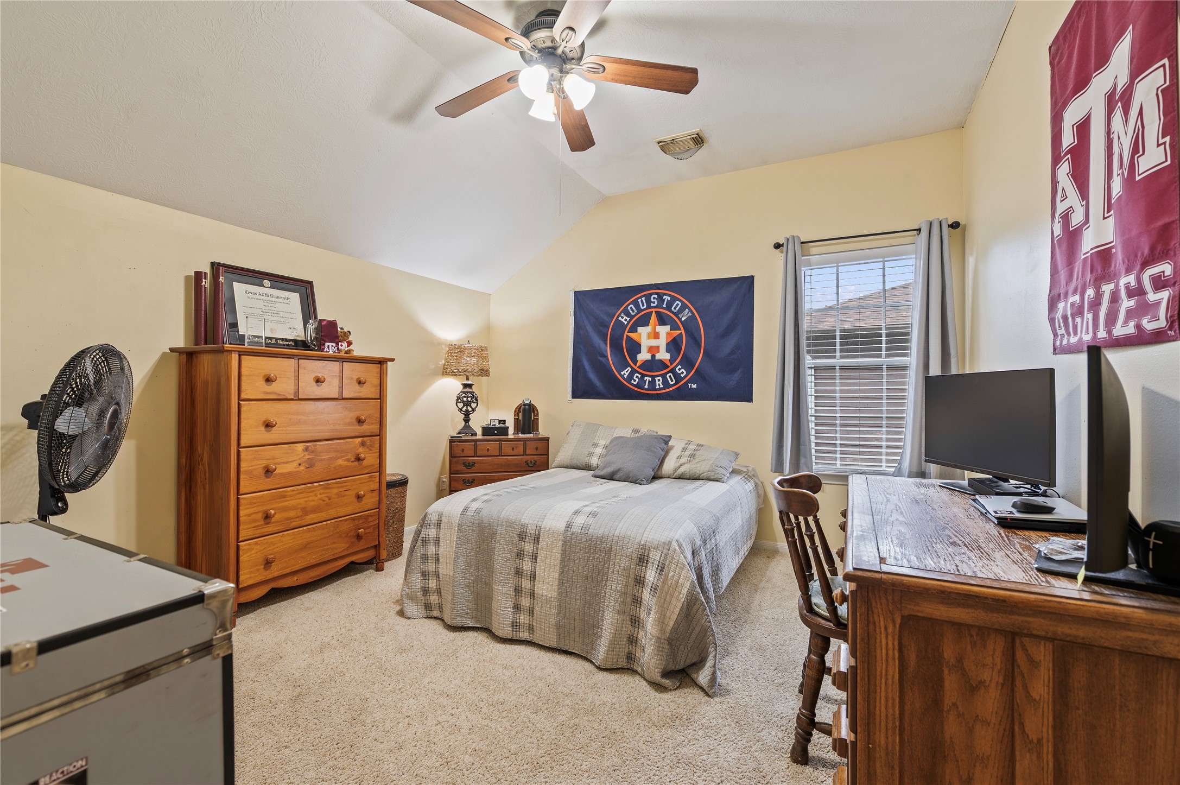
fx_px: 491
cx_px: 590
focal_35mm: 15
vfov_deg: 77.2
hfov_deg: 100.4
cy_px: 392
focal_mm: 15
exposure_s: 1
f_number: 4.5
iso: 125
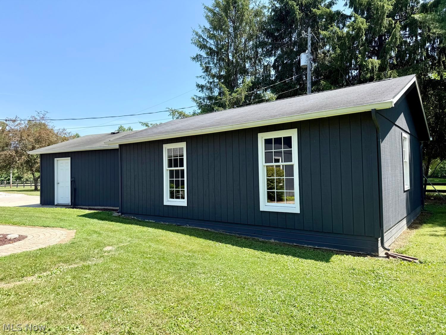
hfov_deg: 71.6
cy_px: 168
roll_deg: +1.2
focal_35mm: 24
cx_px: 223
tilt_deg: +1.6
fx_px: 309
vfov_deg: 56.8
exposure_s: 1/1949
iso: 80
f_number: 1.78
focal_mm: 6.76
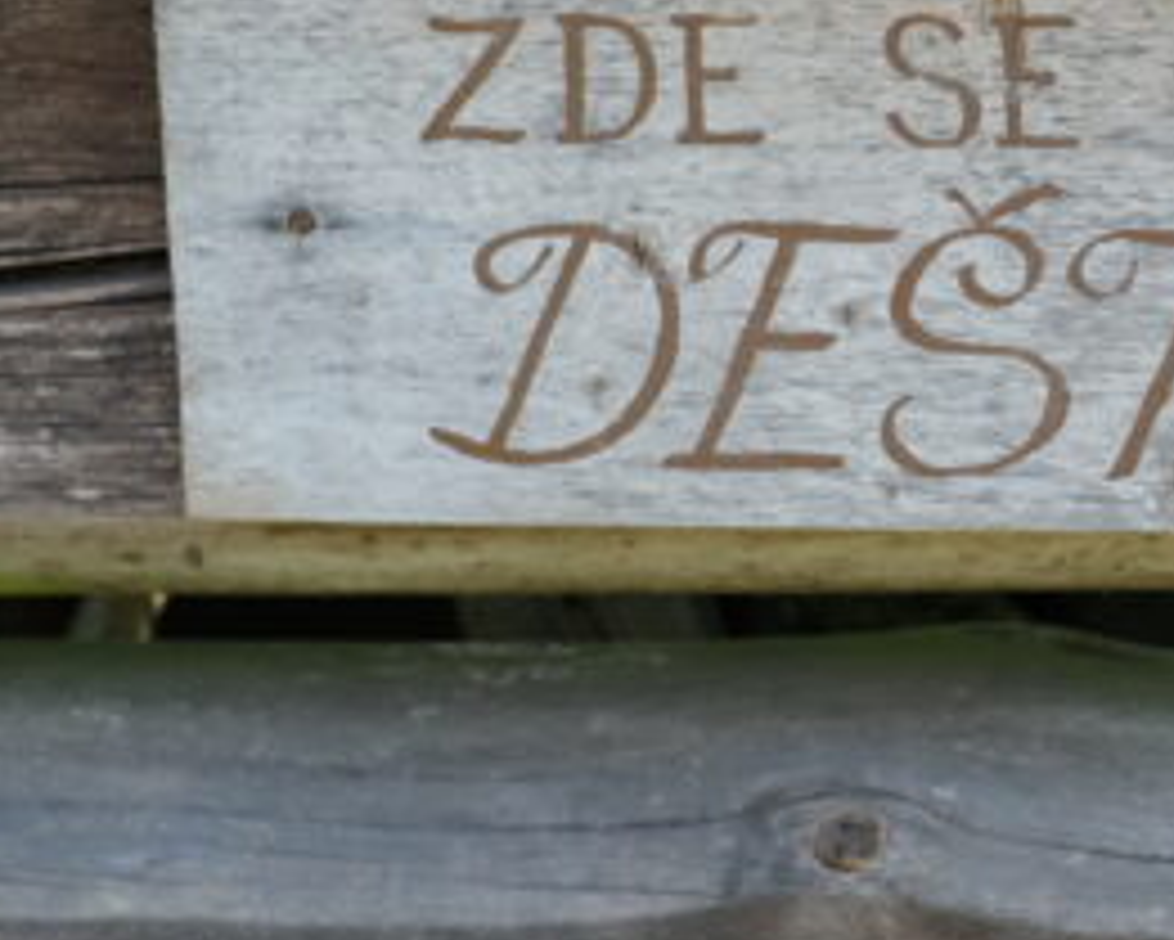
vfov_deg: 7.9
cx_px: 1714
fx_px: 6778
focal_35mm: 195
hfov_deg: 9.6
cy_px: 164
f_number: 3.6
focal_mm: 35
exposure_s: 1/400
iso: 320
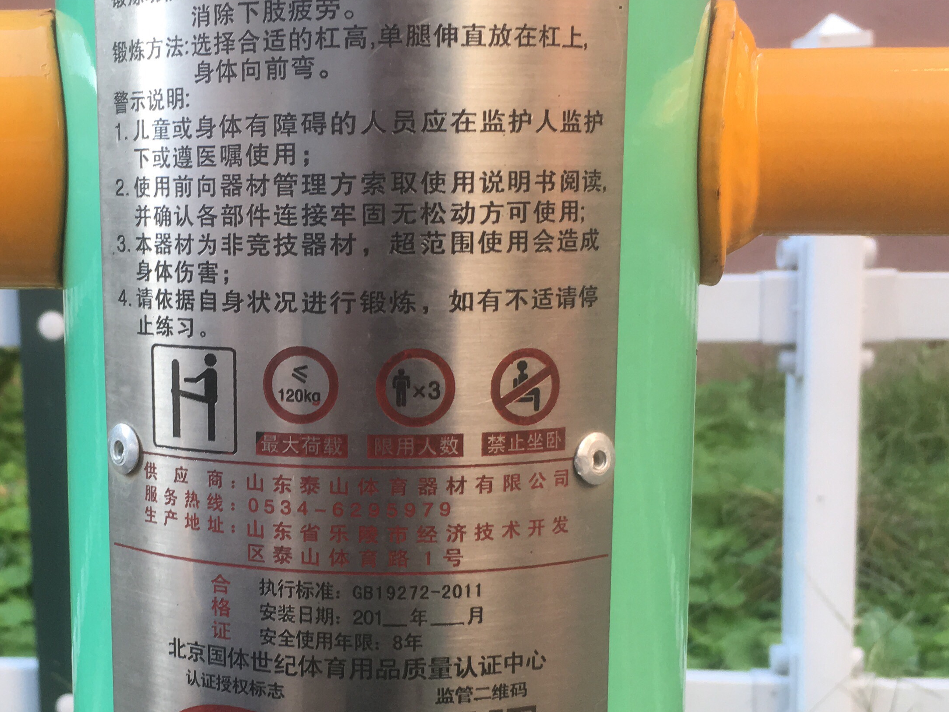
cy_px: 432
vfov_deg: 27.0
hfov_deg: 34.7
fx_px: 1480
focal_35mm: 54
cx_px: 231
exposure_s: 1/100
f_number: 2.2
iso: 40
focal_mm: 4.15
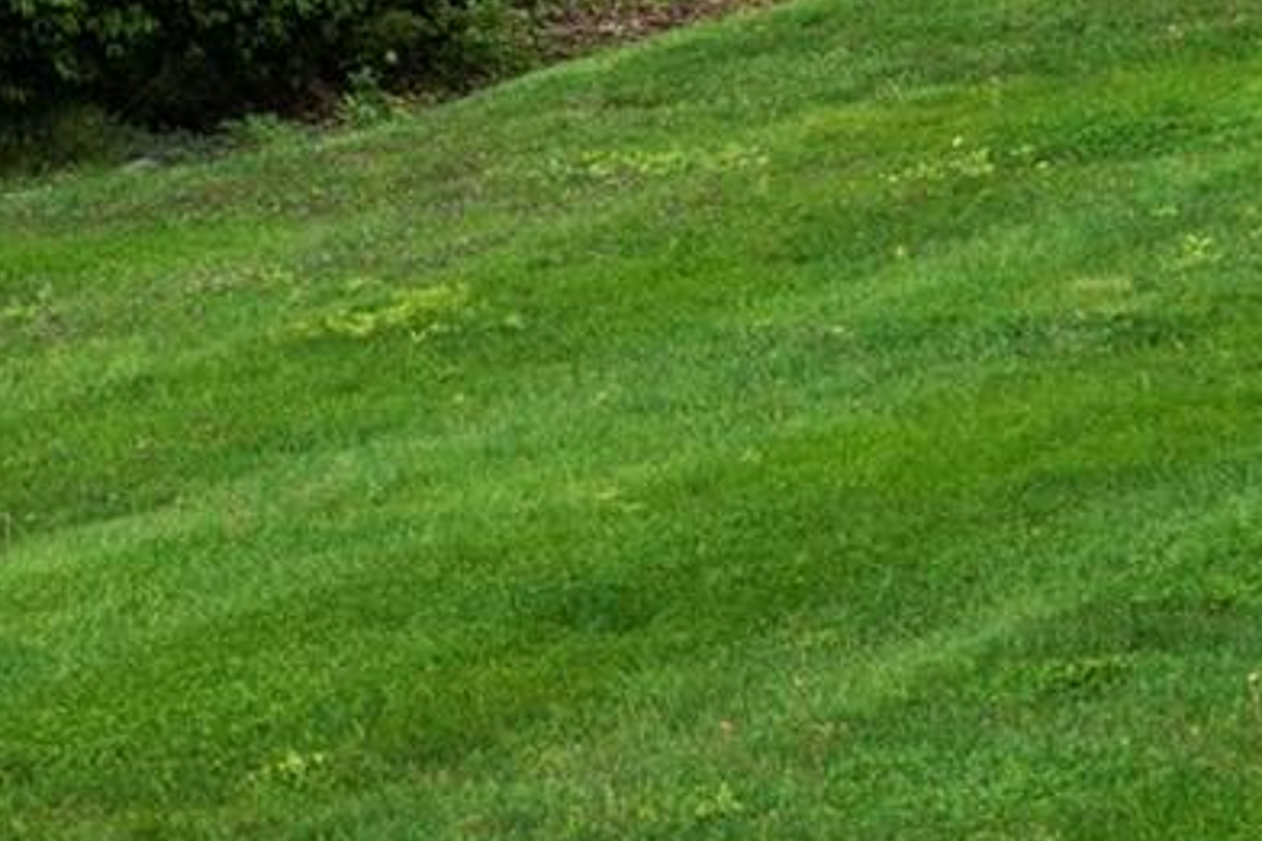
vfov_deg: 7.2
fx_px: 6412
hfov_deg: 10.1
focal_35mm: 183
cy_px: -897
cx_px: -1494
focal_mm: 35
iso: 400
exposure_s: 1/125
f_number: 9
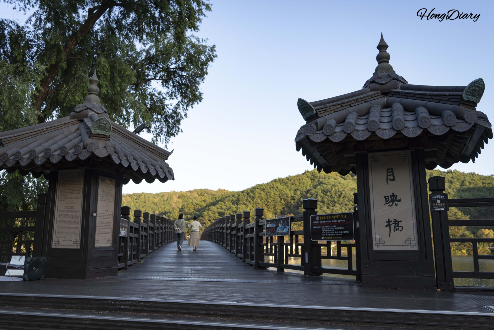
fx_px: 412
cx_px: 247
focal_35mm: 30
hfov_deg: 61.9
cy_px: 165
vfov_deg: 43.6
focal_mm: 30
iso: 100
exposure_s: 1/100
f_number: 5.6
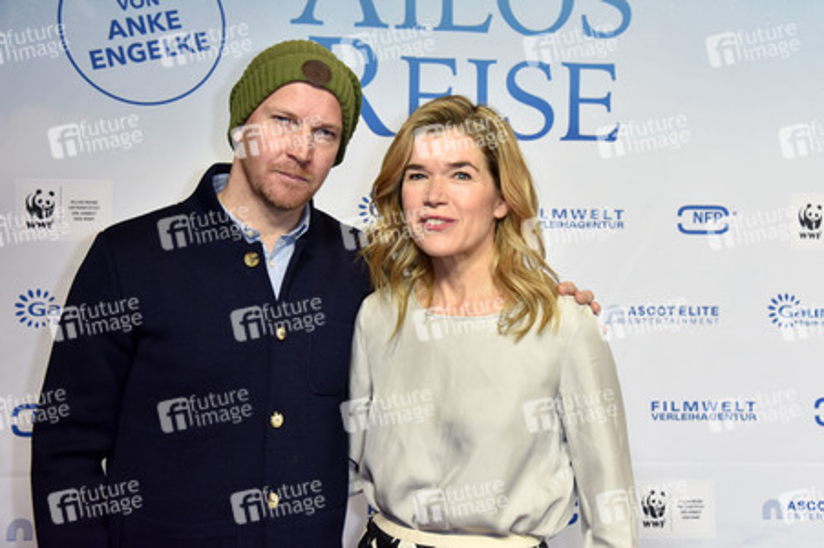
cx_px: 412
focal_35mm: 62
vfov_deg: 21.9
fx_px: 1418
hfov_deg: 32.4
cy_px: 274
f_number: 5
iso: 1250
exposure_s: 1/125
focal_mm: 62
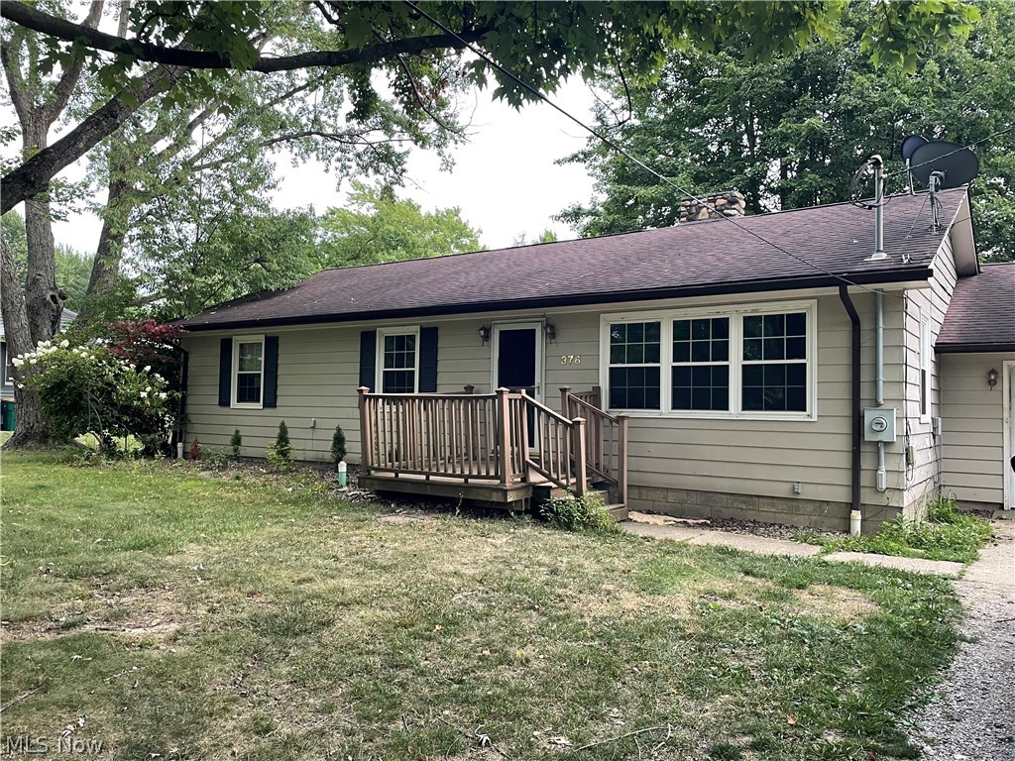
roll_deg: -1.0
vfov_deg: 53.1
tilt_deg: +2.3
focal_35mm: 26
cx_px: 508
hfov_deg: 67.3
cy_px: 380
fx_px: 762
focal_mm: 4.2
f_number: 1.6
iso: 125
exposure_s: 1/66
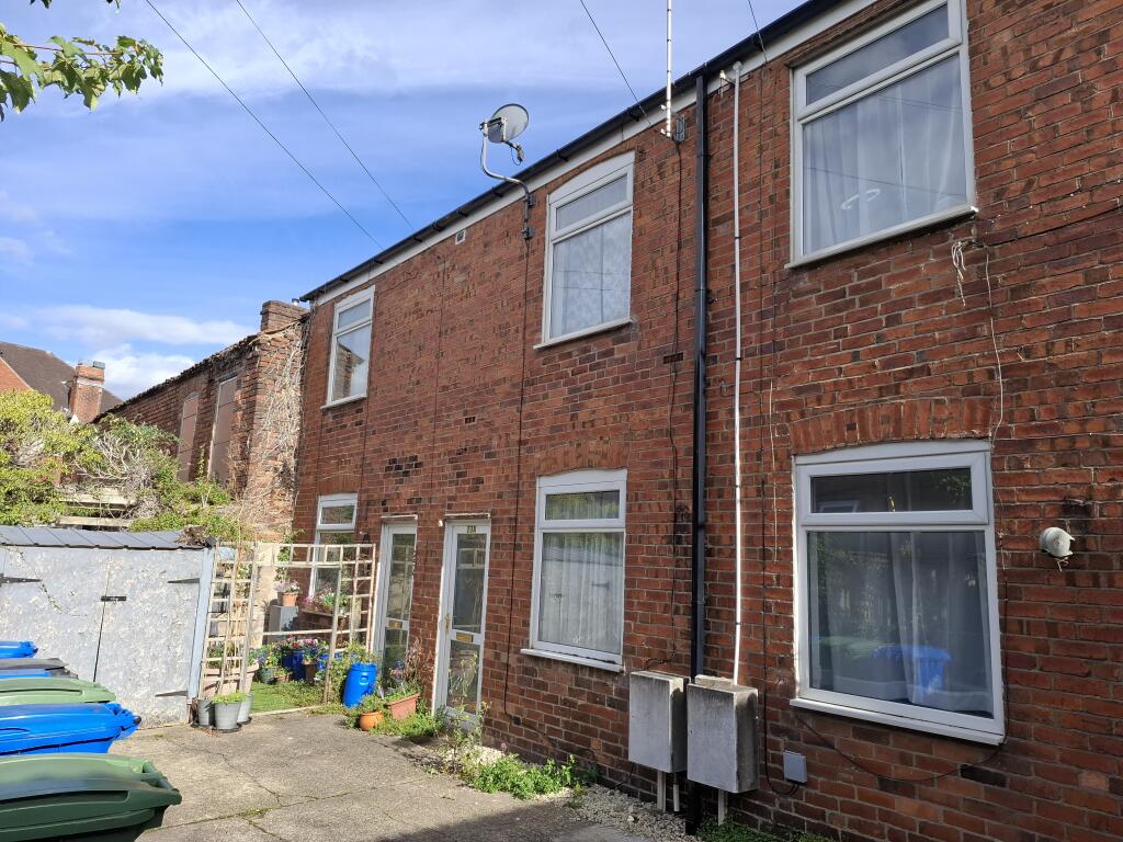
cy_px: 421
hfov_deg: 73.9
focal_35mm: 23
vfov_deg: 58.9
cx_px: 562
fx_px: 746
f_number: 1.8
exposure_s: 1/1159
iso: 50
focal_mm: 5.54
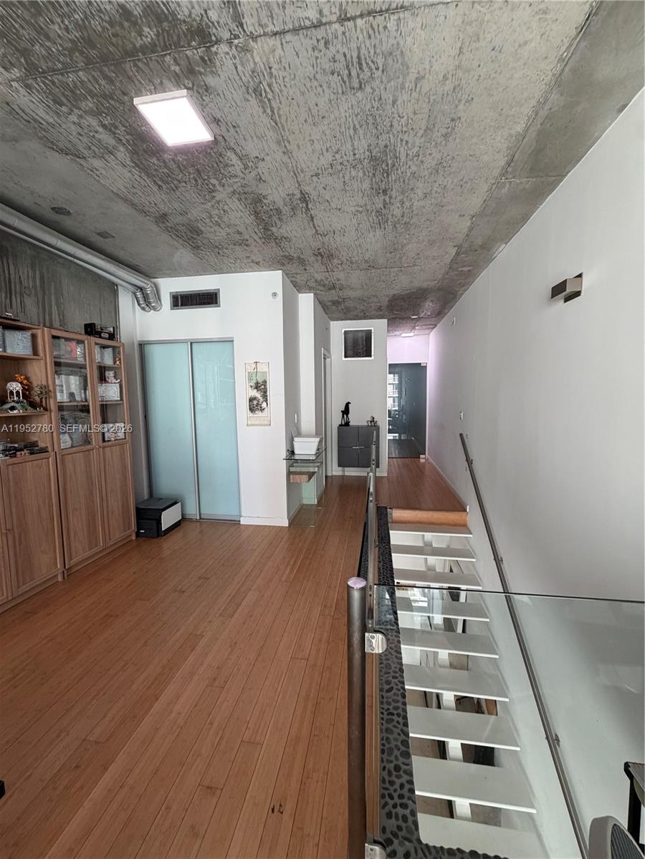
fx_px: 348
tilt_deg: -4.6
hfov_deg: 85.7
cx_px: 322
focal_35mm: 14
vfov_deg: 102.1
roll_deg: +1.6
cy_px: 430
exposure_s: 1/120
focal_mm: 2.22
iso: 200
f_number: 2.2
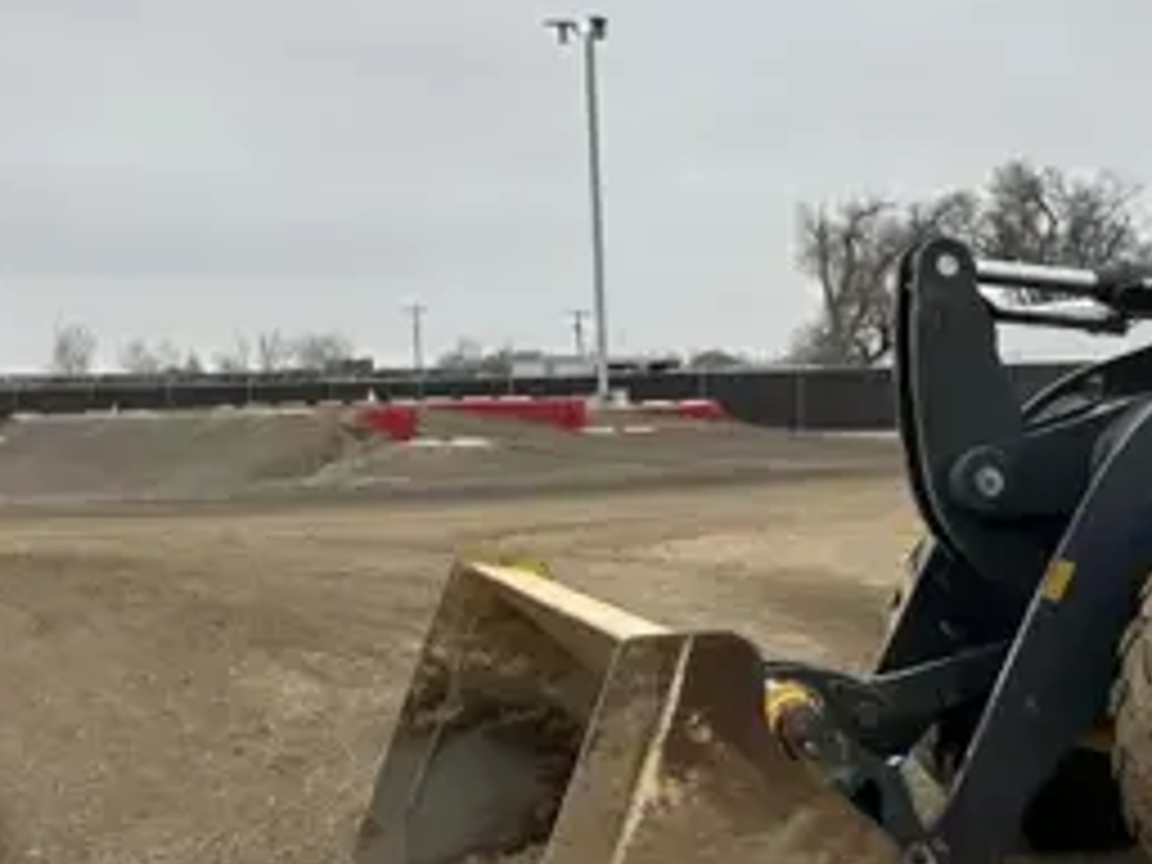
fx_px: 1997
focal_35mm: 60
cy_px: 418
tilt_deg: -1.2
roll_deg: +1.6
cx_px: 1364
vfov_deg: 24.4
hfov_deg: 28.3
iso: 80
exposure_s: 1/1473
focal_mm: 6.86
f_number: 1.78
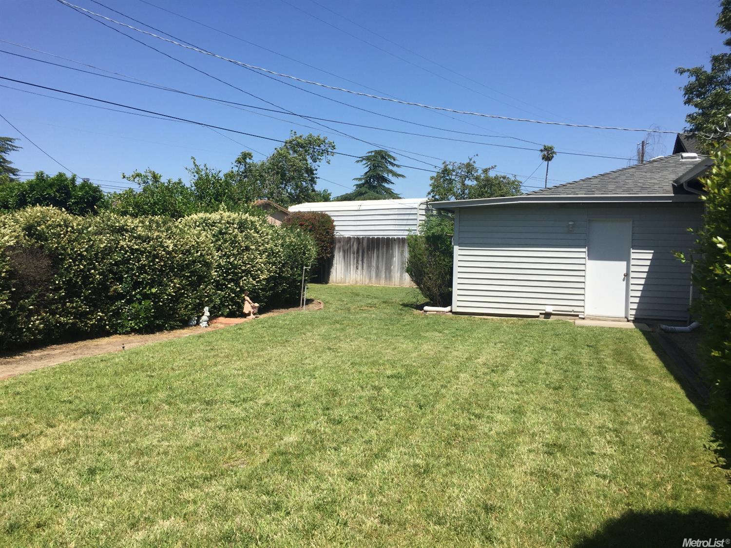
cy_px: 274
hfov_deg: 61.7
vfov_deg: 48.2
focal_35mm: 29
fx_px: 612
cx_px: 366
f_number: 2.2
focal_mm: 4.15
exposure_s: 1/2083
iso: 32
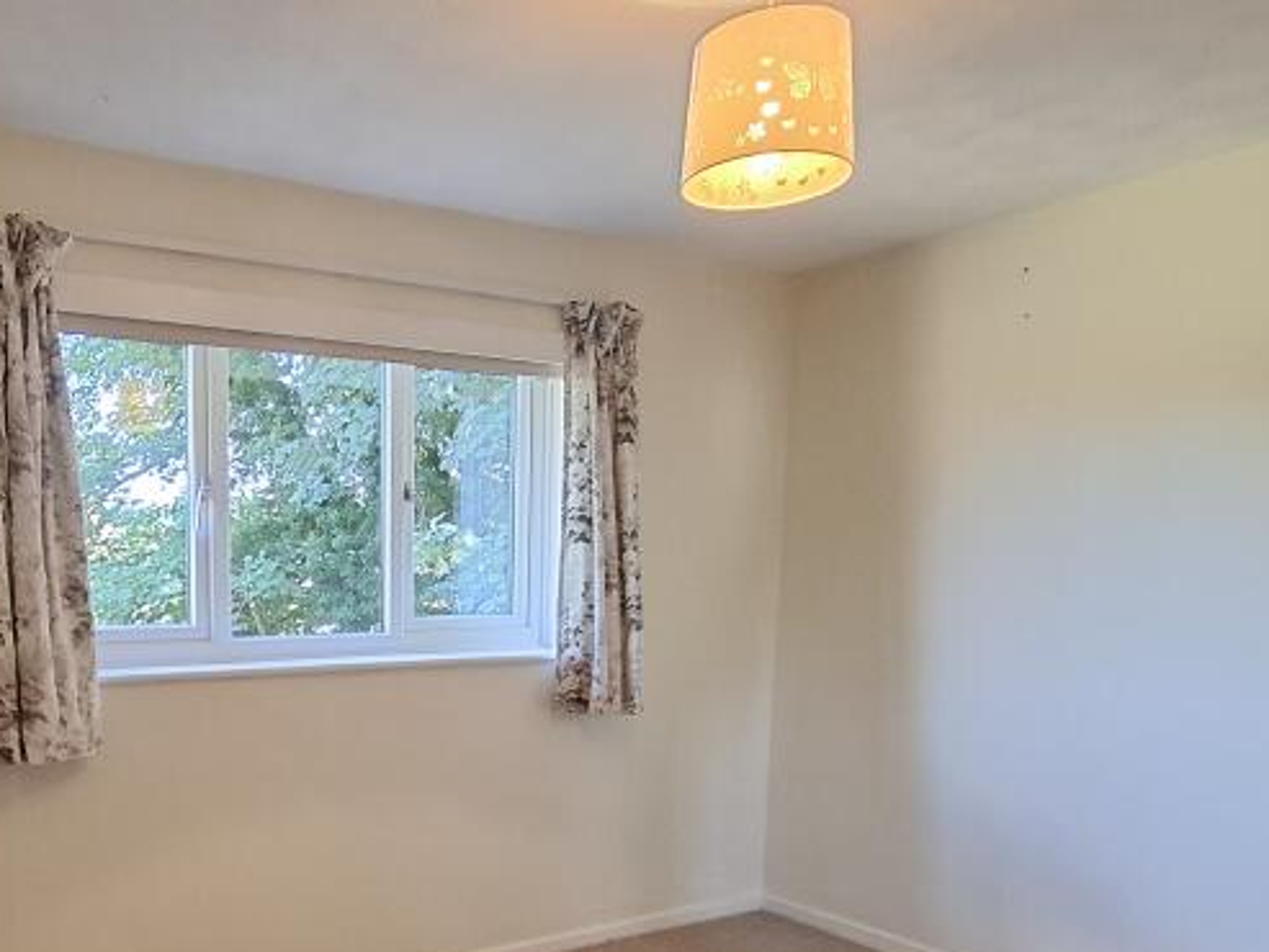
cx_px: 335
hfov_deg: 62.0
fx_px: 990
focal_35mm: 27
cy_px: 700
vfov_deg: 49.6
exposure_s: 1/50
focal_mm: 1.74
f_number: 2.2
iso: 200
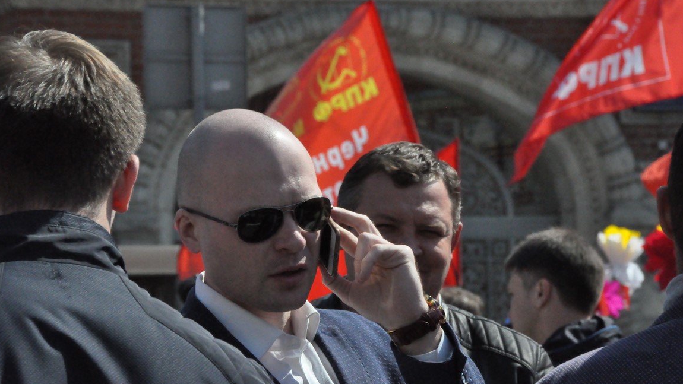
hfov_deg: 8.8
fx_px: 4429
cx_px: 341
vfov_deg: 5.0
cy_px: 203
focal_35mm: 245
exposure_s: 1/4000
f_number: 11
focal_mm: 155
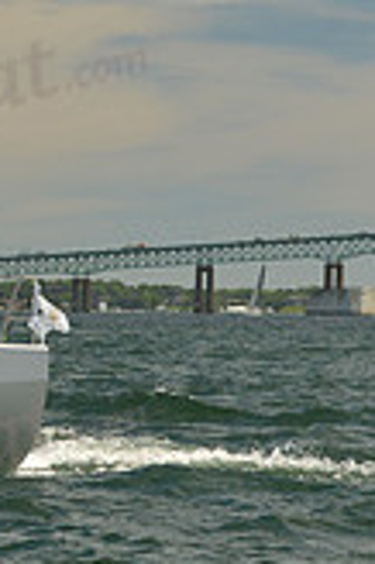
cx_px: -513
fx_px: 4540
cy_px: 335
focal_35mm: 290
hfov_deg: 4.6
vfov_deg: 7.1
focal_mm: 82
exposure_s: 1/800
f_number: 6.3
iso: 400
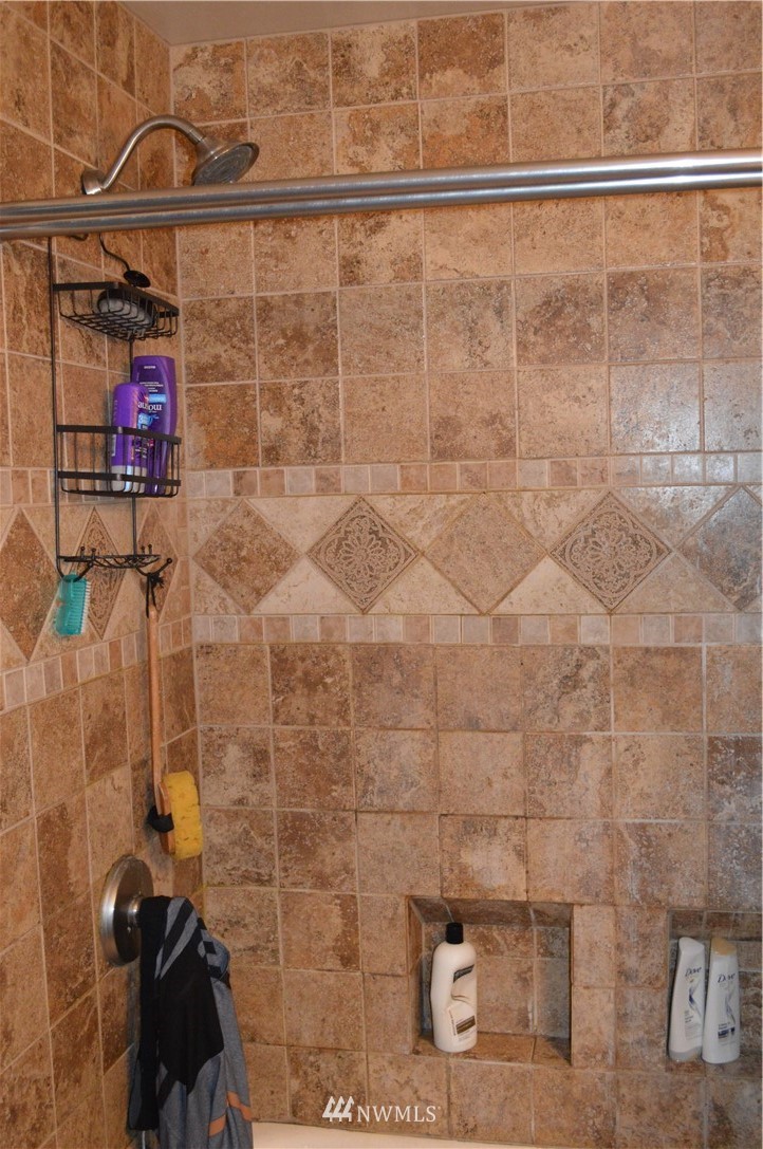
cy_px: 574
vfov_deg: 53.2
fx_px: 1147
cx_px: 382
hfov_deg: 36.8
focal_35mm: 36
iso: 3200
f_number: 4
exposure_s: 1/60
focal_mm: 24
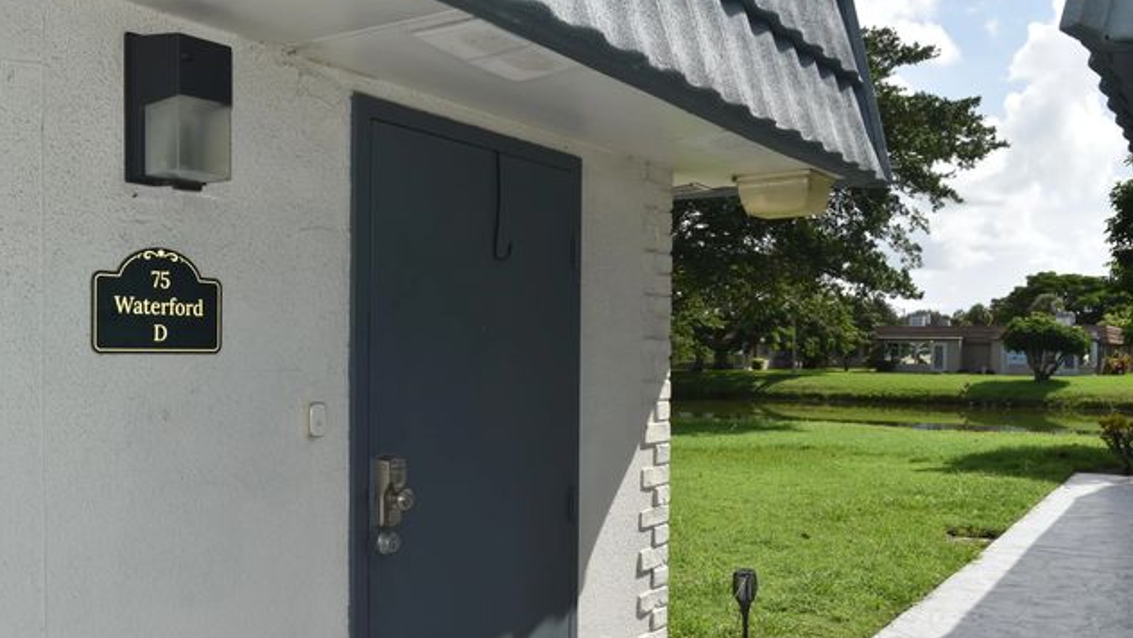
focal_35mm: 35
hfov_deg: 56.6
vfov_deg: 33.7
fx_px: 1052
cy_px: 365
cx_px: 568
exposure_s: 1/200
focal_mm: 22
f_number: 9
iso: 100
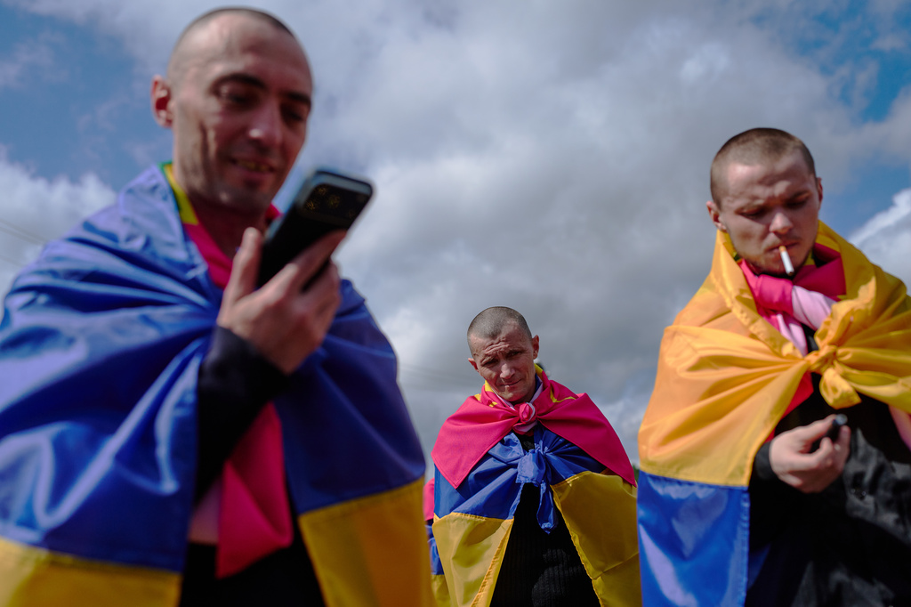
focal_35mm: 35
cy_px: 304
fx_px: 885
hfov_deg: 54.4
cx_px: 456
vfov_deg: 37.8
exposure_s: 1/20000
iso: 400
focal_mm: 35
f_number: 2.5
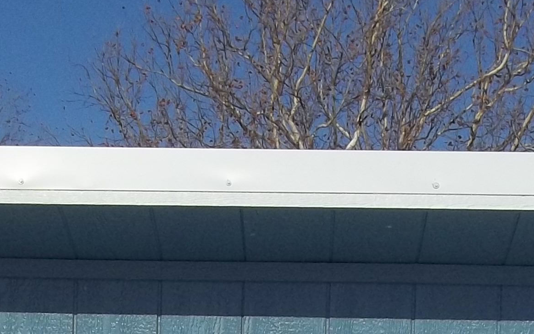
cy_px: 727
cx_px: 197
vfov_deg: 9.6
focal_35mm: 125
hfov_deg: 16.7
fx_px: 1819
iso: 64
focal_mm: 5.7
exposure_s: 1/400
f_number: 8.8
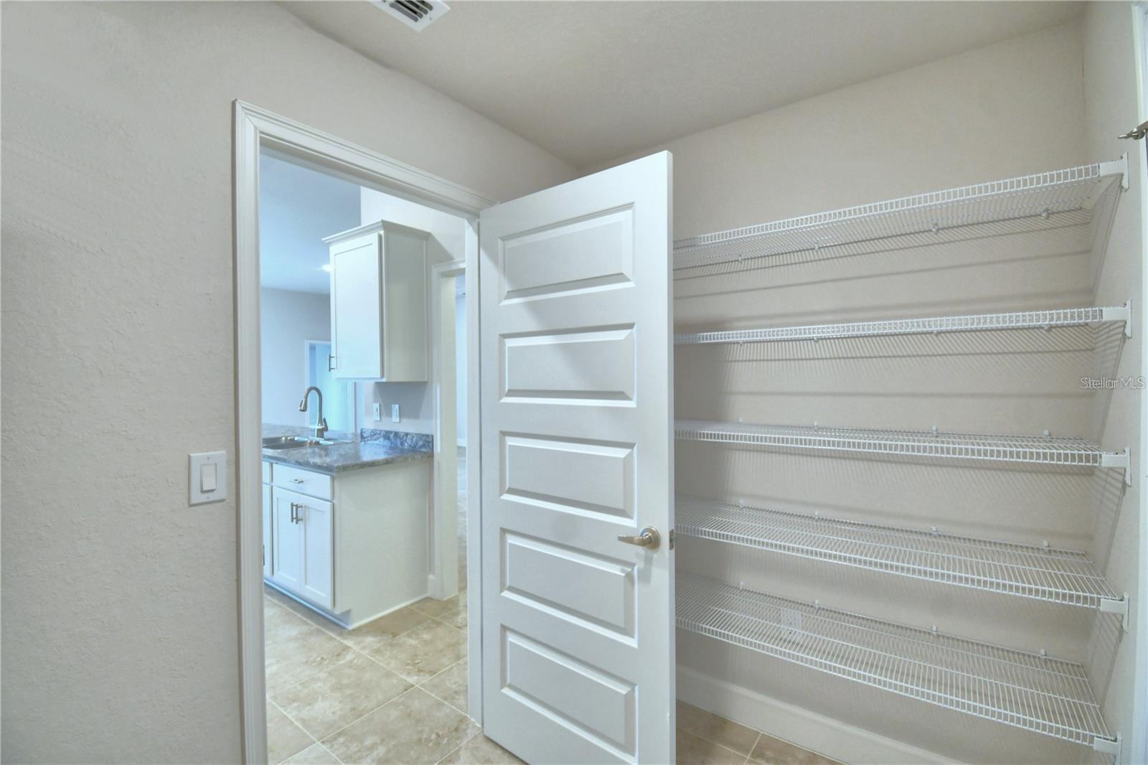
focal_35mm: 15
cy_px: 382
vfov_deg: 77.3
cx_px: 574
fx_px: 478
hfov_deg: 100.4
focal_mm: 10
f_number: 4.5
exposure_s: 1/50
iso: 400
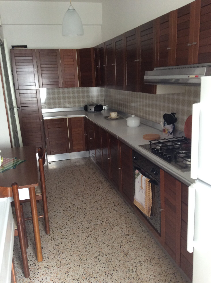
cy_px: 142
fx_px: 261
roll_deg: +3.4
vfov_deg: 56.9
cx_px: 106
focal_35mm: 32
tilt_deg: -16.3
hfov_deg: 44.1
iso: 80
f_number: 2.4
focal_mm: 3.3
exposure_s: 1/25
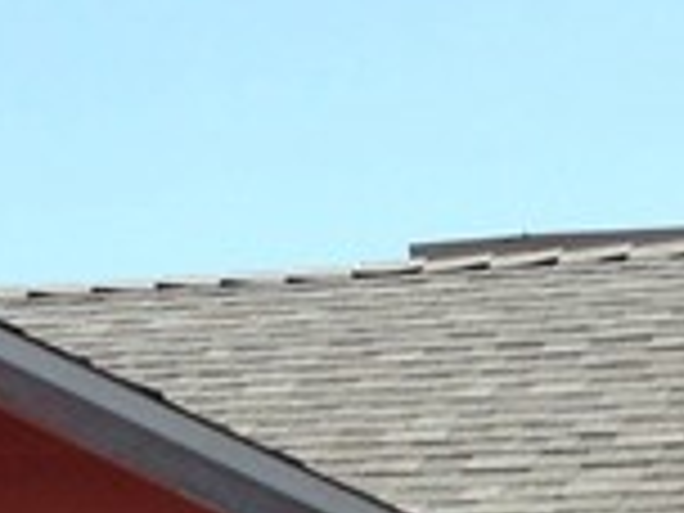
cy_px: 994
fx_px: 4406
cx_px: -248
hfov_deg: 8.7
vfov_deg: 6.5
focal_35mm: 223
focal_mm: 4.12
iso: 50
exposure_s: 1/733
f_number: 2.4
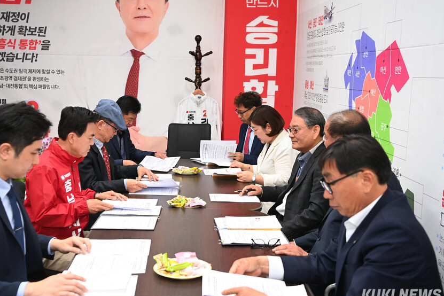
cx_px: 193
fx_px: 592
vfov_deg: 28.1
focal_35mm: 48
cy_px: 139
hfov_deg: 41.0
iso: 1600
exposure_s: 1/250
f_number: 3.5
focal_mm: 42
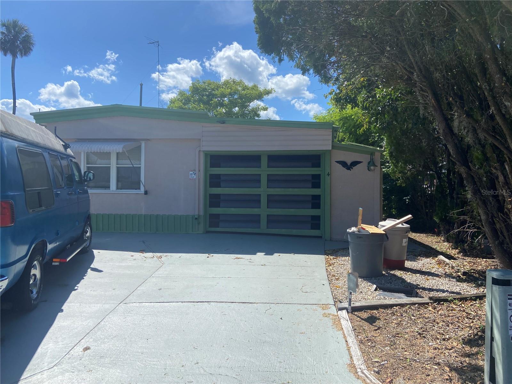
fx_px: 385
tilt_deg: -1.3
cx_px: 256
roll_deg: +0.3
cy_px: 192
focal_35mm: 26
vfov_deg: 53.1
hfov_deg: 67.3
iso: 32
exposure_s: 1/3610
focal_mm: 4.25
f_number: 1.8
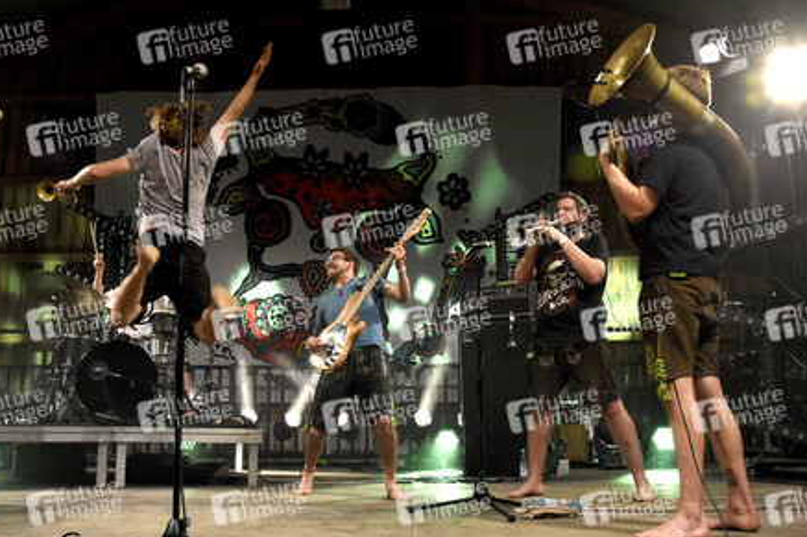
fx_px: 729
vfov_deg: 40.5
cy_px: 273
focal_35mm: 33
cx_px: 394
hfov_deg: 58.0
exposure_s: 1/160
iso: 2000
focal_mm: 21
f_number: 6.3
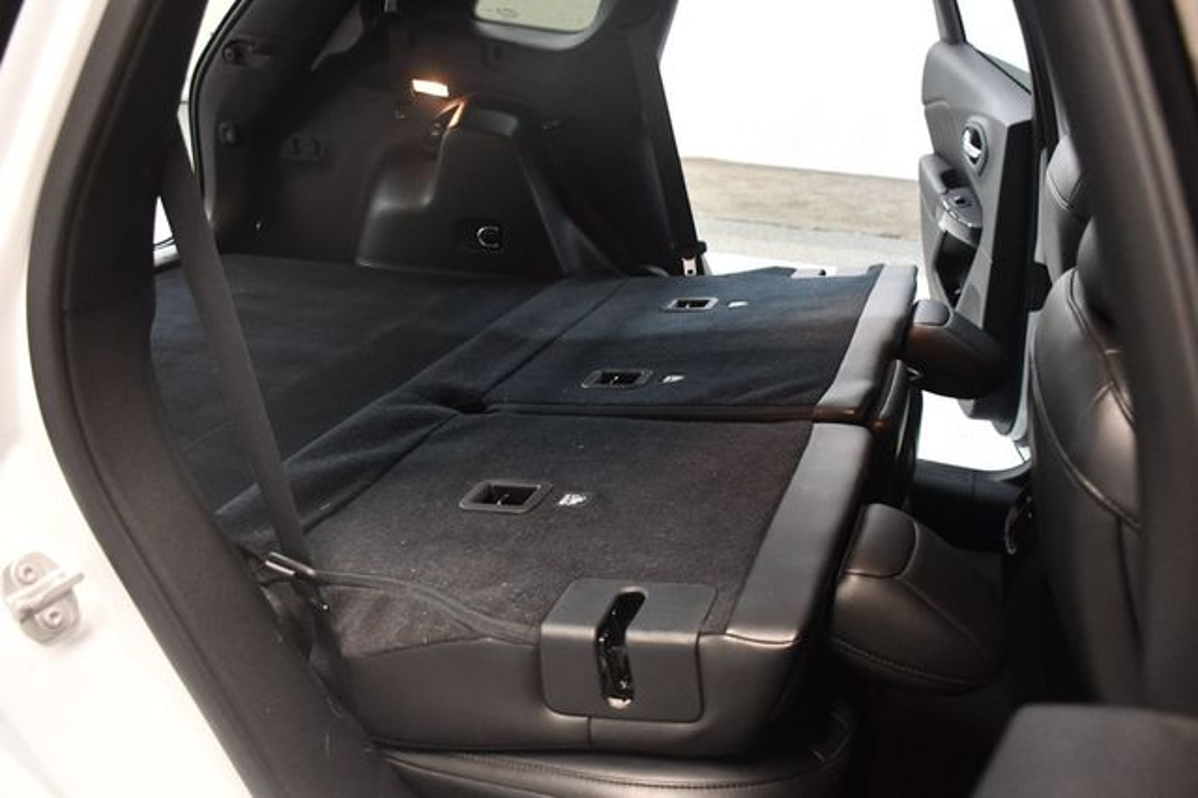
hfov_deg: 62.0
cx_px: 599
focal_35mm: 30
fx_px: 998
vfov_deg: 43.6
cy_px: 399
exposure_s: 1/60
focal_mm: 20
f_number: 3.5
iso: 3600
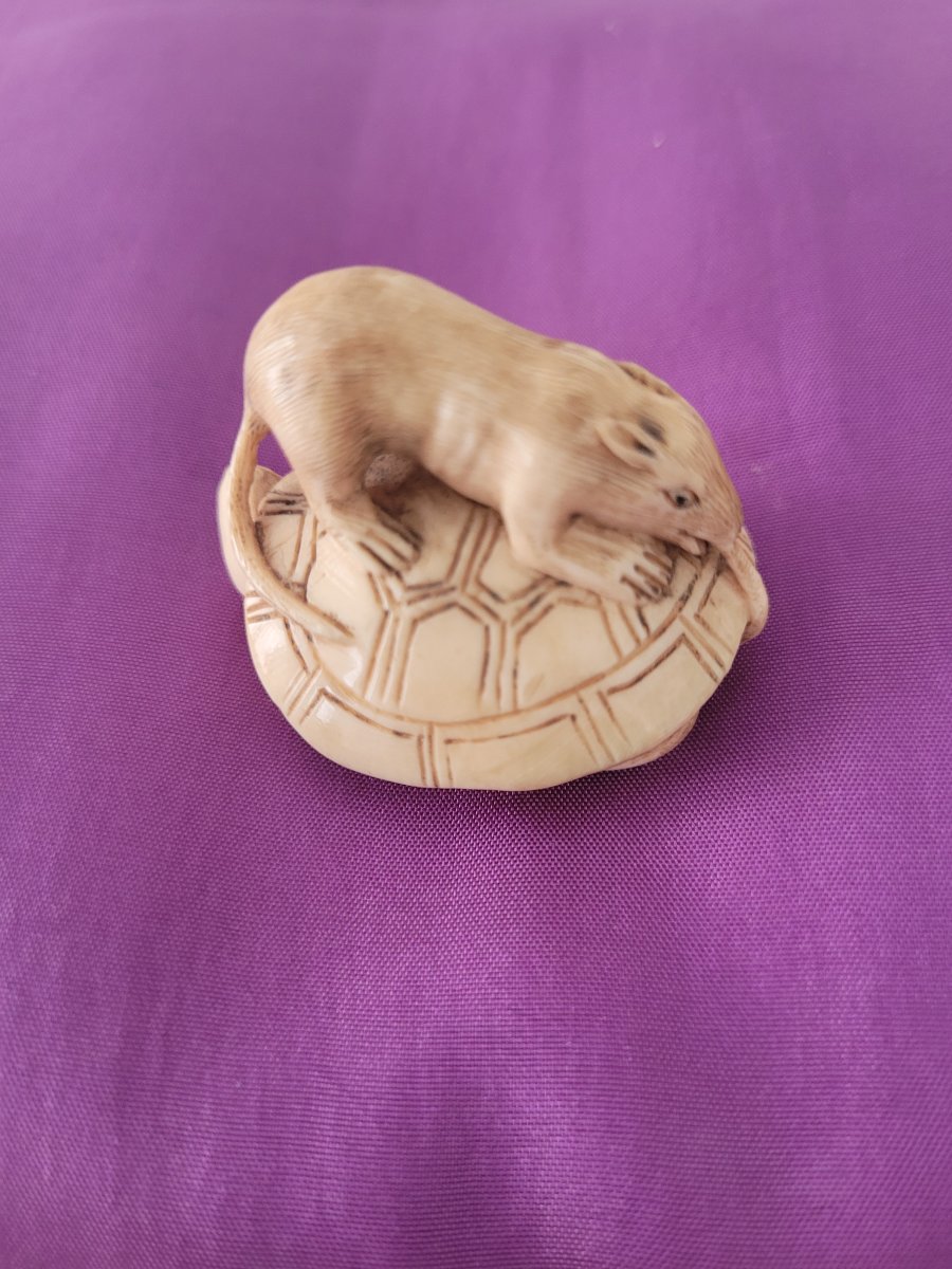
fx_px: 953
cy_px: 634
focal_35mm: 26
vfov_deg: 67.3
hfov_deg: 53.1
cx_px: 476
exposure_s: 1/50
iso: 250
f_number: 1.8
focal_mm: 5.4
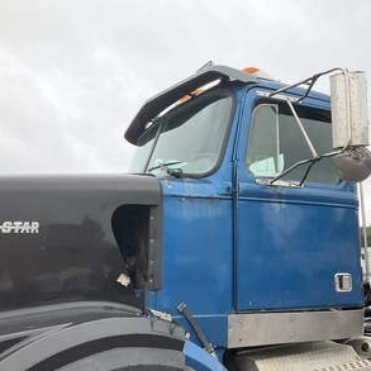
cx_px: 239
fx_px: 424
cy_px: 186
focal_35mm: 35
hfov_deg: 46.7
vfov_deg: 47.2
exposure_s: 1/580
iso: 25
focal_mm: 3
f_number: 1.8
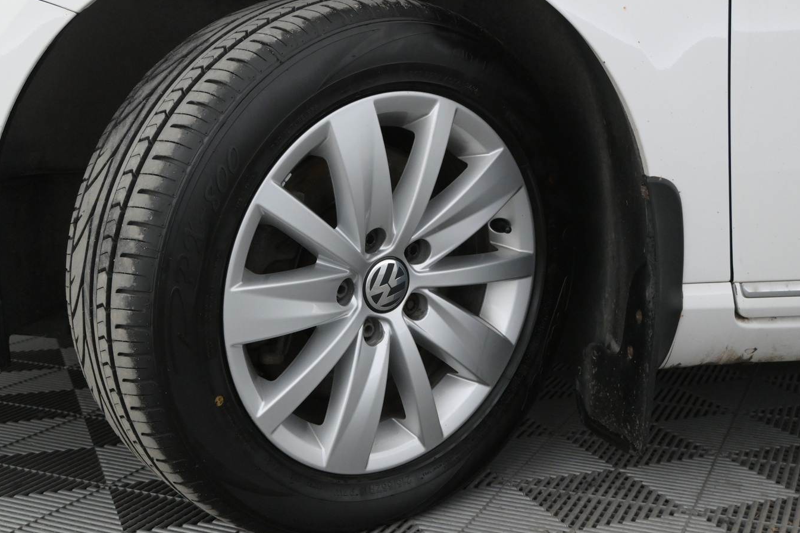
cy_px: 259
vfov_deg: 28.6
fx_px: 1044
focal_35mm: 47
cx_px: 365
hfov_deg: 41.9
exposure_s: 1/100
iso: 2500
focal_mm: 26
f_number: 5.6
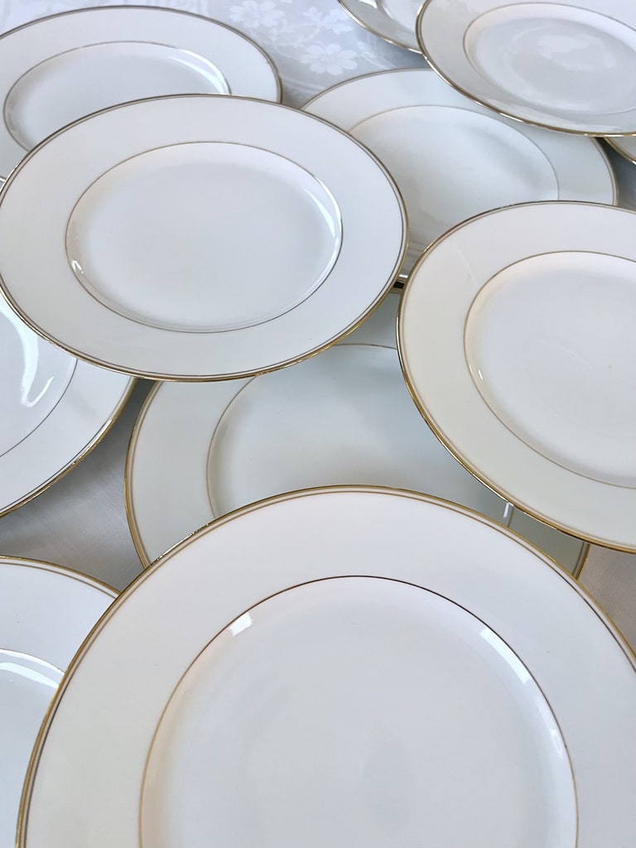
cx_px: 318
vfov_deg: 67.3
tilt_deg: -58.8
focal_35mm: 26
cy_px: 424
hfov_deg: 53.1
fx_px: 637
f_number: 1.5
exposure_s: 1/50
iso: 125
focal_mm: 5.7
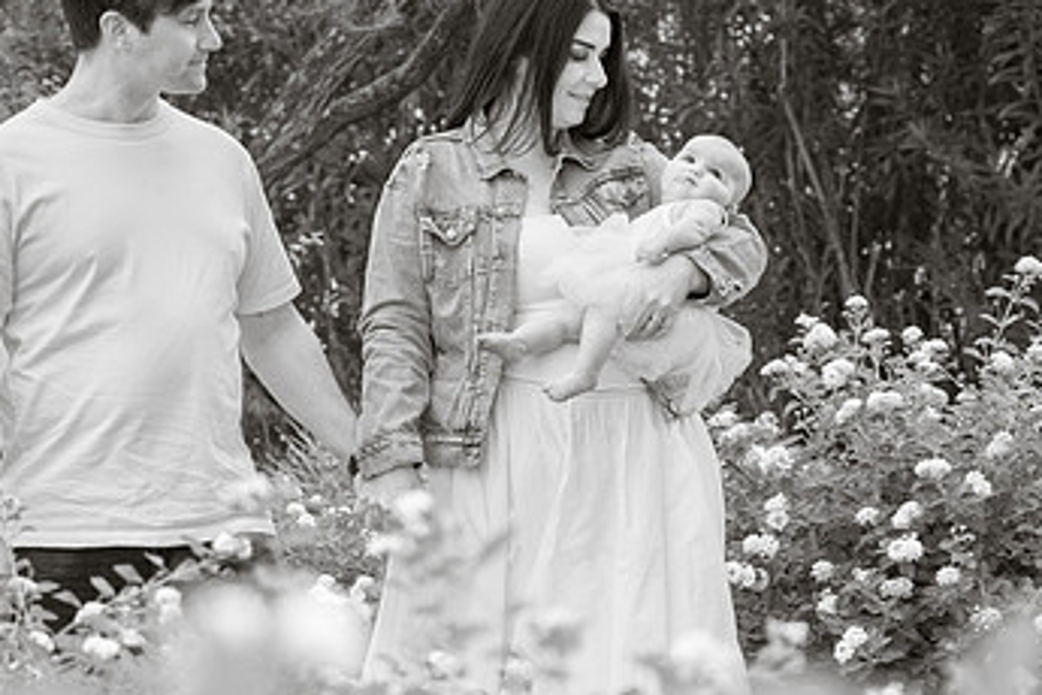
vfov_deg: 9.6
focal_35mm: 143
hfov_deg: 14.2
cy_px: 427
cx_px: 918
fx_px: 4139
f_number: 4
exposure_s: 1/320
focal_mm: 64
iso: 250
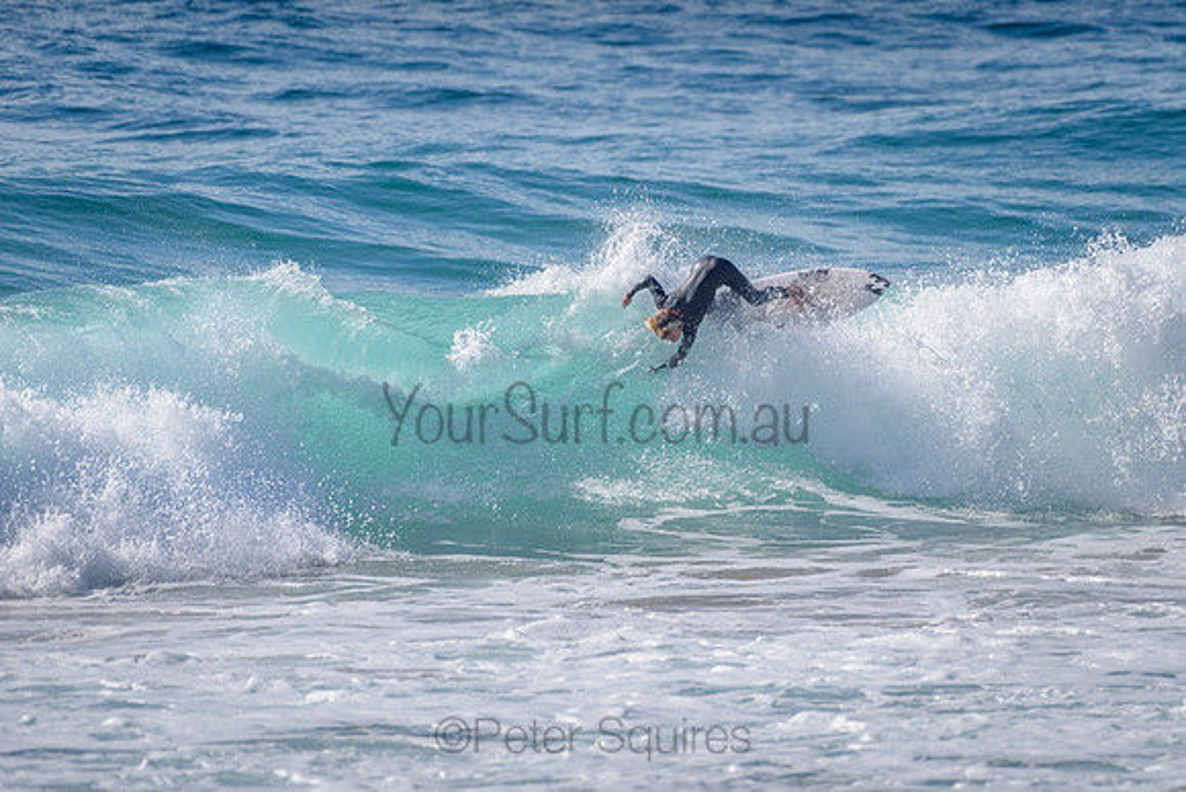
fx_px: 20204
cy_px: 306
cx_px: 727
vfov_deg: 2.2
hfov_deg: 3.4
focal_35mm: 613
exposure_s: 1/2000
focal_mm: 500
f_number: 5.6
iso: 125
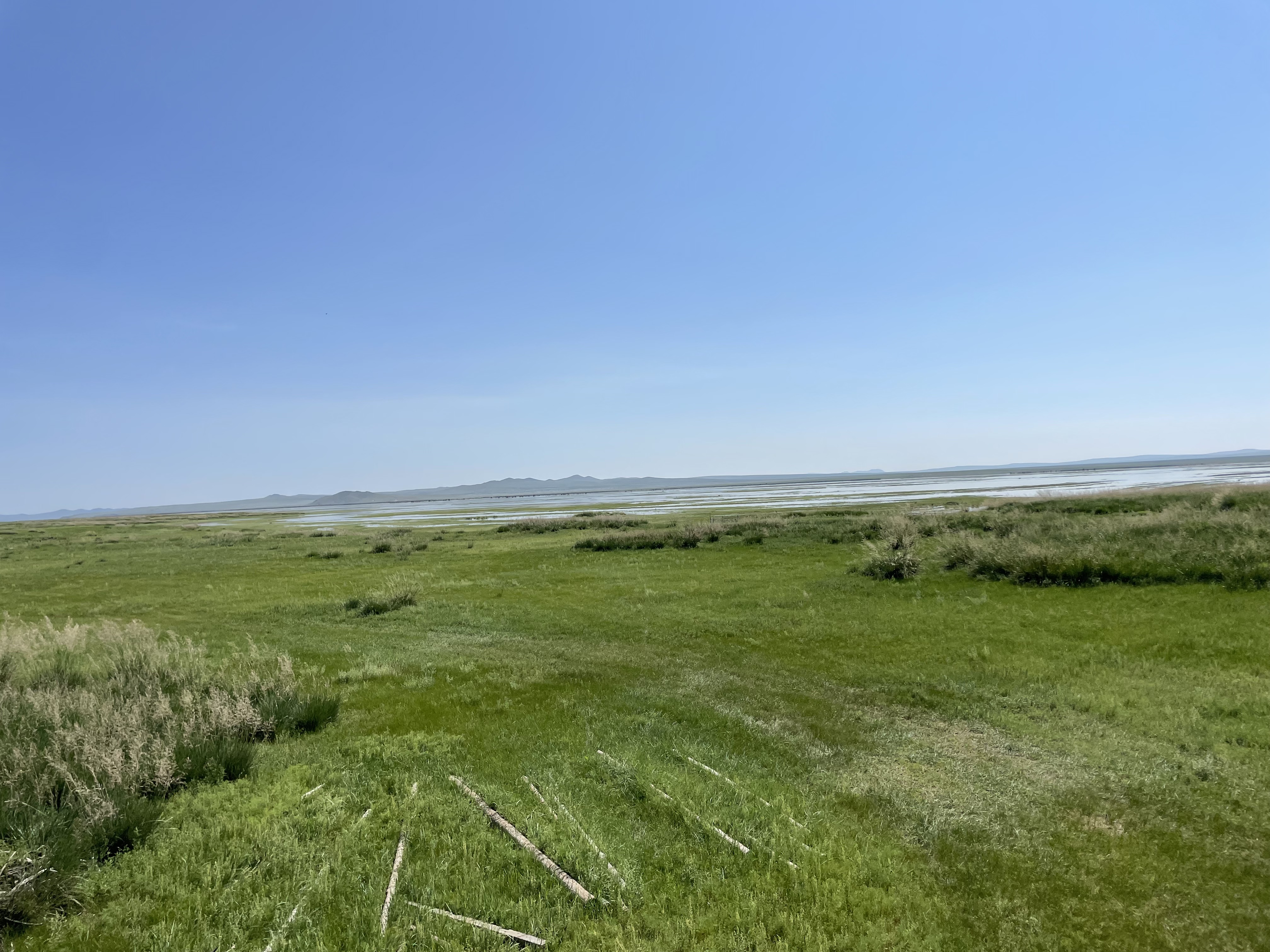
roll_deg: +3.2
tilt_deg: +1.6
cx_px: 635
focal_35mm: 26
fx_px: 954
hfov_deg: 67.3
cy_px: 476
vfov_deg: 53.1
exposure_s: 1/6494
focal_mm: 4.2
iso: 32
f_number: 1.6
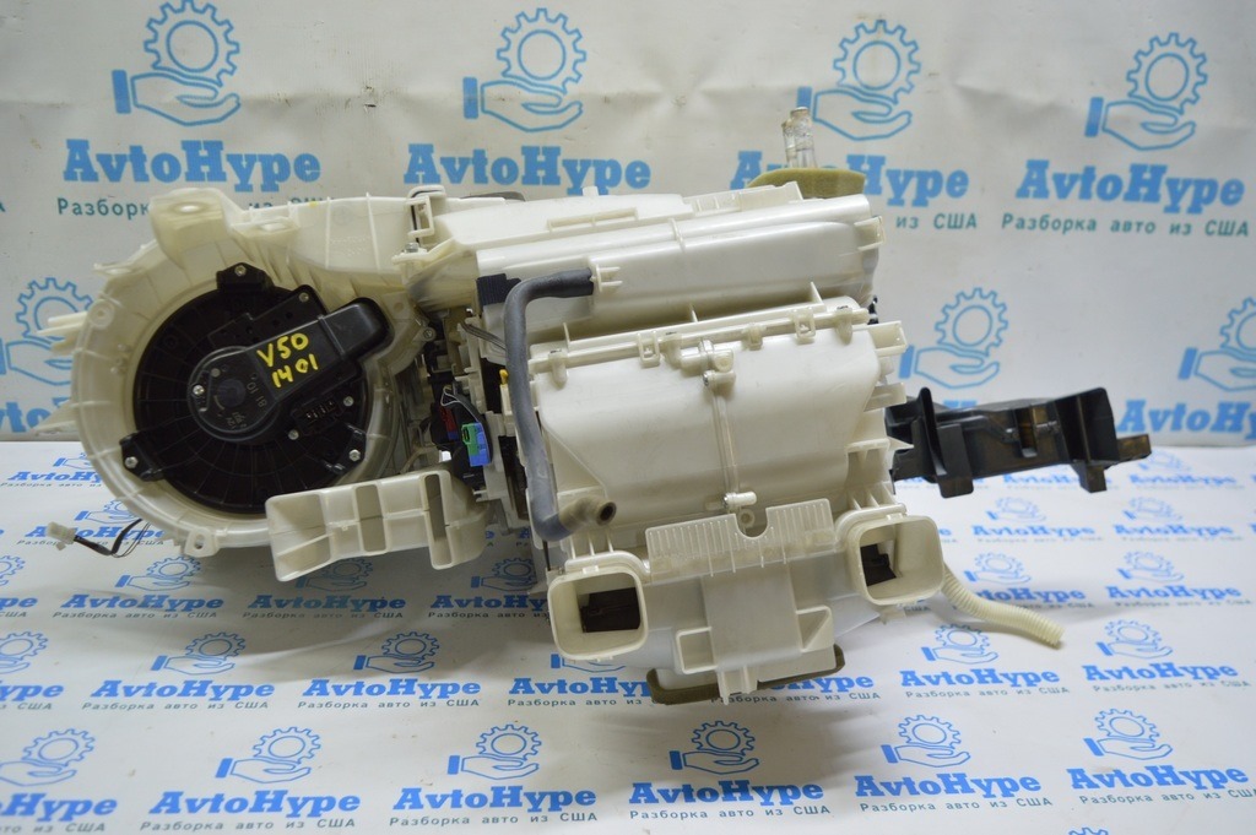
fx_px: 1098
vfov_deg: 41.6
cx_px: 628
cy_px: 418
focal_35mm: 32
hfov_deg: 59.5
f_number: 3.8
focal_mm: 21
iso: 400
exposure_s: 1/50
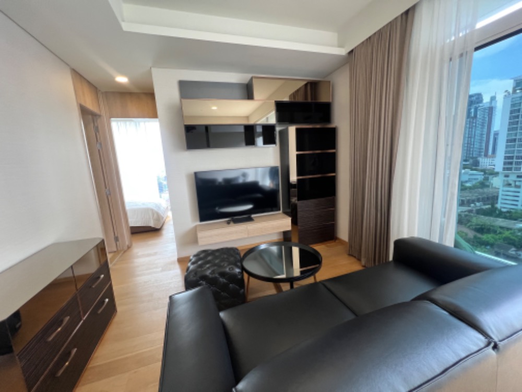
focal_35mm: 13
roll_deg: +4.2
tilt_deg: -9.1
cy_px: 196
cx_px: 261
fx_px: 196
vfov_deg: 89.9
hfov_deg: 106.2
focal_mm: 1.57
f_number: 1.8
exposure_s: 1/121
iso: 200
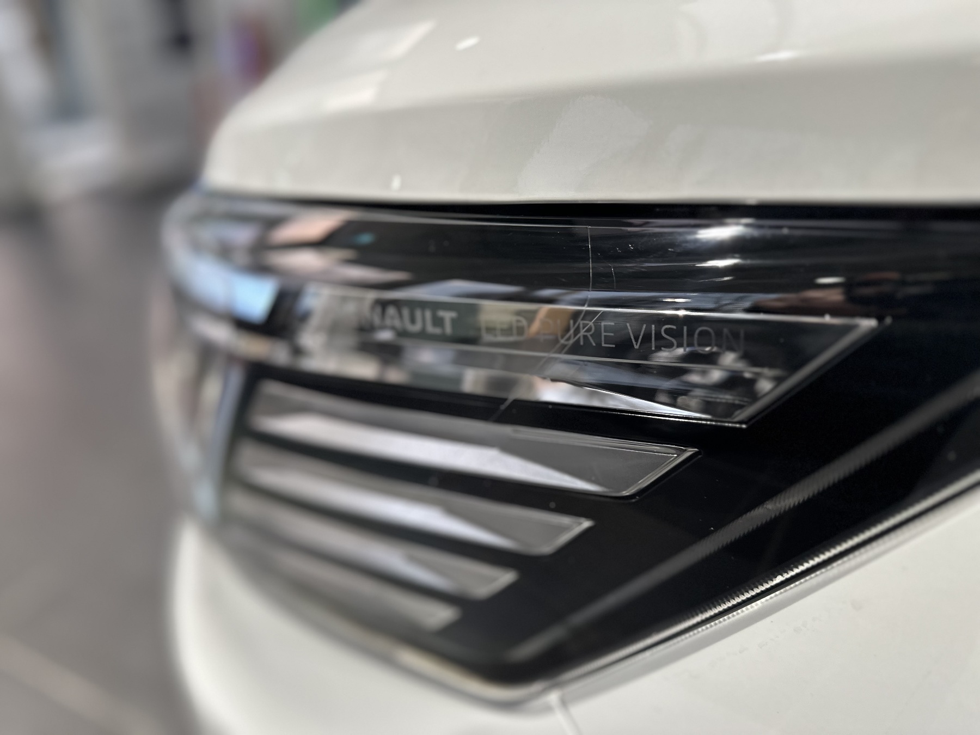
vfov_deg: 56.8
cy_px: 368
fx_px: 679
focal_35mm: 24
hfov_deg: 71.6
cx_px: 490
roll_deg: -0.7
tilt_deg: -31.1
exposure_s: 1/100
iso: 200
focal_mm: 6.86
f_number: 1.78
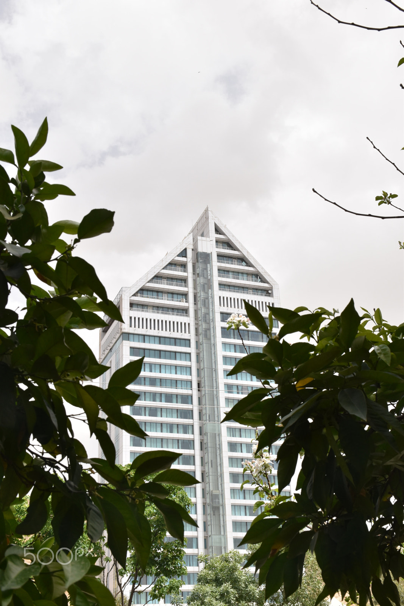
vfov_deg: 38.9
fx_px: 858
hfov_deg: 26.5
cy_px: 303
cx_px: 202
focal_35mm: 51
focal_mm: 34
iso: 250
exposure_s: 1/200
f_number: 14
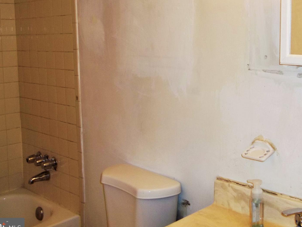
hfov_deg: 40.1
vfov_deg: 30.6
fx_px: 410
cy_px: 69
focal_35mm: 47
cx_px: 192
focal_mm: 5.7
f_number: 2.9
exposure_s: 1/30
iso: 80
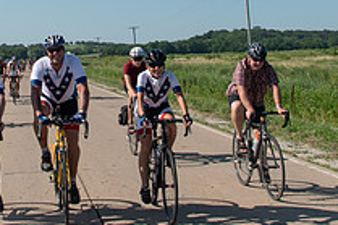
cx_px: 87
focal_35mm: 81
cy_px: -40
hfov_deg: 24.8
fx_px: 760
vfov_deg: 16.2
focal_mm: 24
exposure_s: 1/640
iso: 200
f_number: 6.3
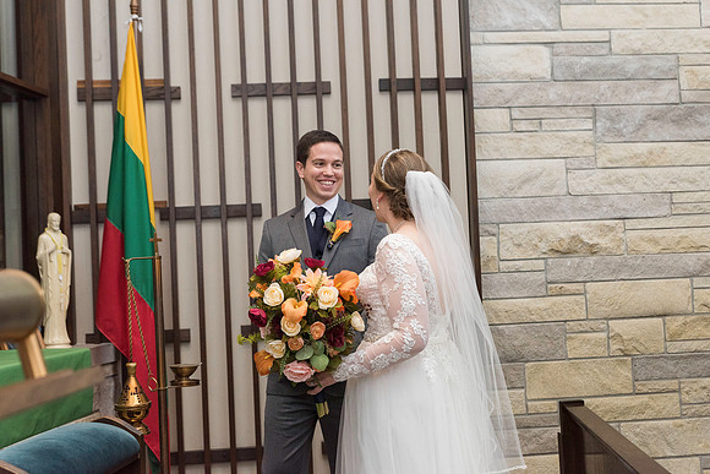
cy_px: 237
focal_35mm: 48
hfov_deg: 41.1
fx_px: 947
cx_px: 355
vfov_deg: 28.1
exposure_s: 1/160
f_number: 4.5
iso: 1250
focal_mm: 48
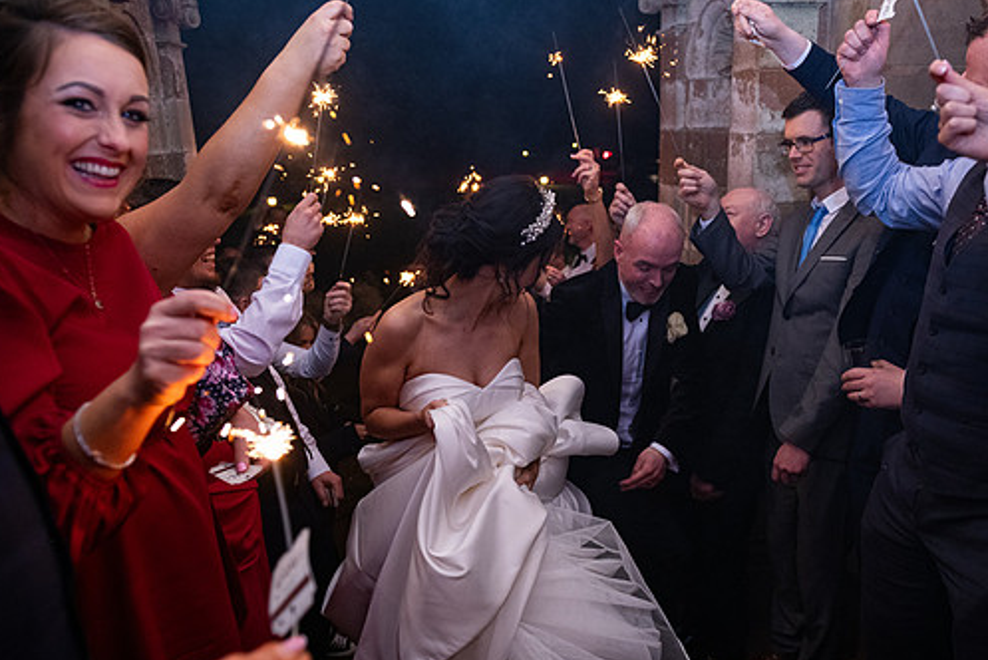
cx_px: 531
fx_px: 769
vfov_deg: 46.5
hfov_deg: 65.4
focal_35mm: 28
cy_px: 337
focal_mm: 24
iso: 800
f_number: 3.5
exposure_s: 1/160
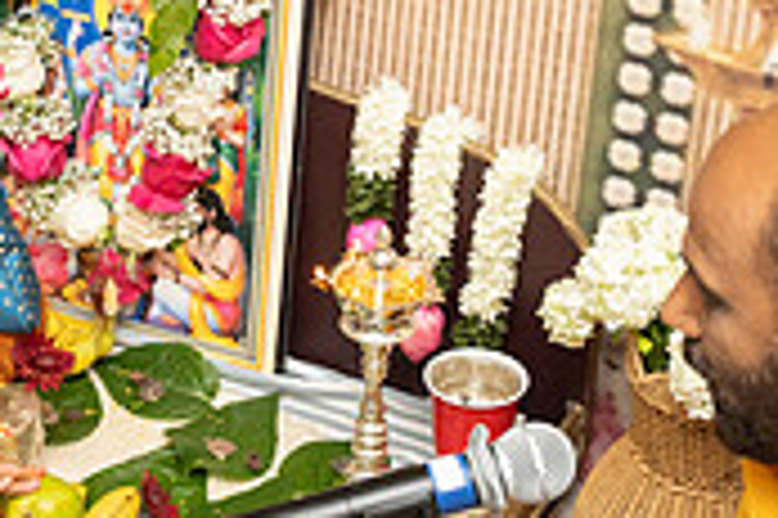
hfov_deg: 17.3
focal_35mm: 114
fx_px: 2461
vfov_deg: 12.0
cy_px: 250
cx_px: -112
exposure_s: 1/160
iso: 1000
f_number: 3.5
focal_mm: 29.5
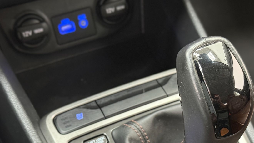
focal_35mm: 76
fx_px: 512
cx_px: 145
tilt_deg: -49.6
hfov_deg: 27.8
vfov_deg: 15.7
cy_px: 123
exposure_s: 1/30
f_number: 1.78
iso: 640
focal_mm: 6.76
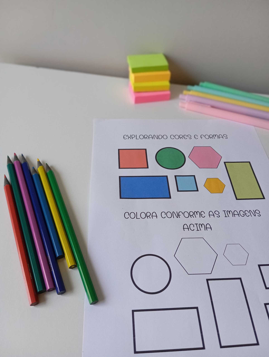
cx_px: 134
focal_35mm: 28
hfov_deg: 49.9
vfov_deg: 63.4
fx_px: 289
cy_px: 178
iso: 577
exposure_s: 1/60
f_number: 1.8
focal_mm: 4.22
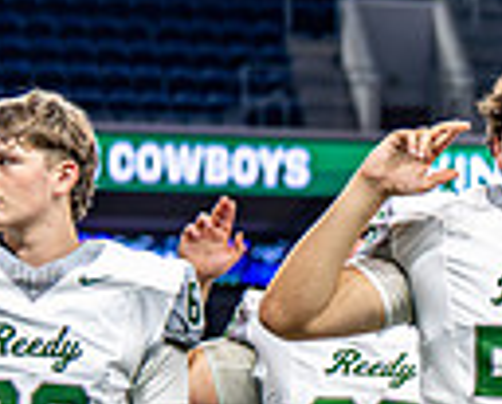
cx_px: 1057
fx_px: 4989
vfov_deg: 4.6
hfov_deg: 5.6
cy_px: 464
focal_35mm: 335
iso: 1000
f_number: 2.8
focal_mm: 70
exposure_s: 1/400
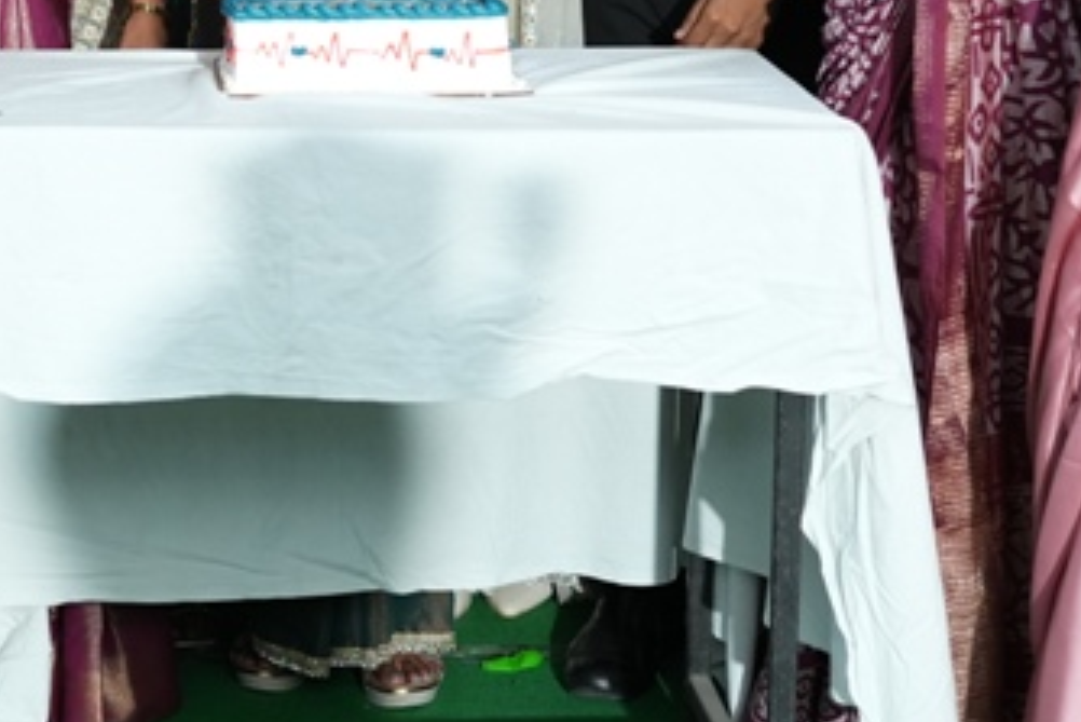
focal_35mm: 110
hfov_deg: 18.4
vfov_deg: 12.0
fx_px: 3304
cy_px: -299
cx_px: 231
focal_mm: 35
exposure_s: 1/160
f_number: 2.8
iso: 1250
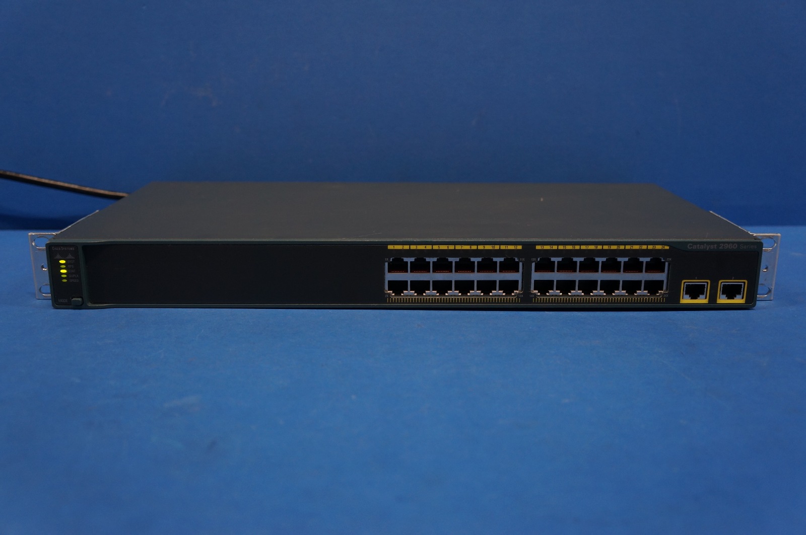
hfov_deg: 53.2
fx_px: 805
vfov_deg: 36.8
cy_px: 268
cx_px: 403
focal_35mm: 36
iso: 400
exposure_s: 1/5
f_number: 4
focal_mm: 24
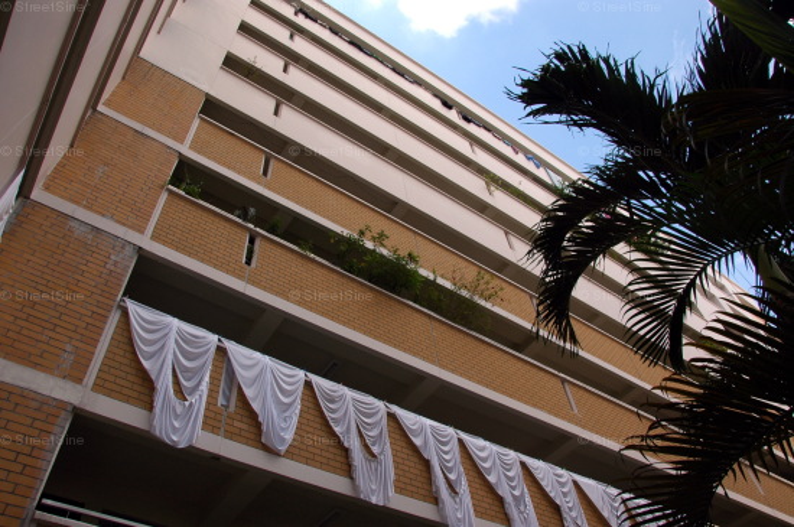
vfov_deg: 47.8
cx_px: 397
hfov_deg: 67.5
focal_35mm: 27
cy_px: 264
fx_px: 595
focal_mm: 18
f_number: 8
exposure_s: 1/250
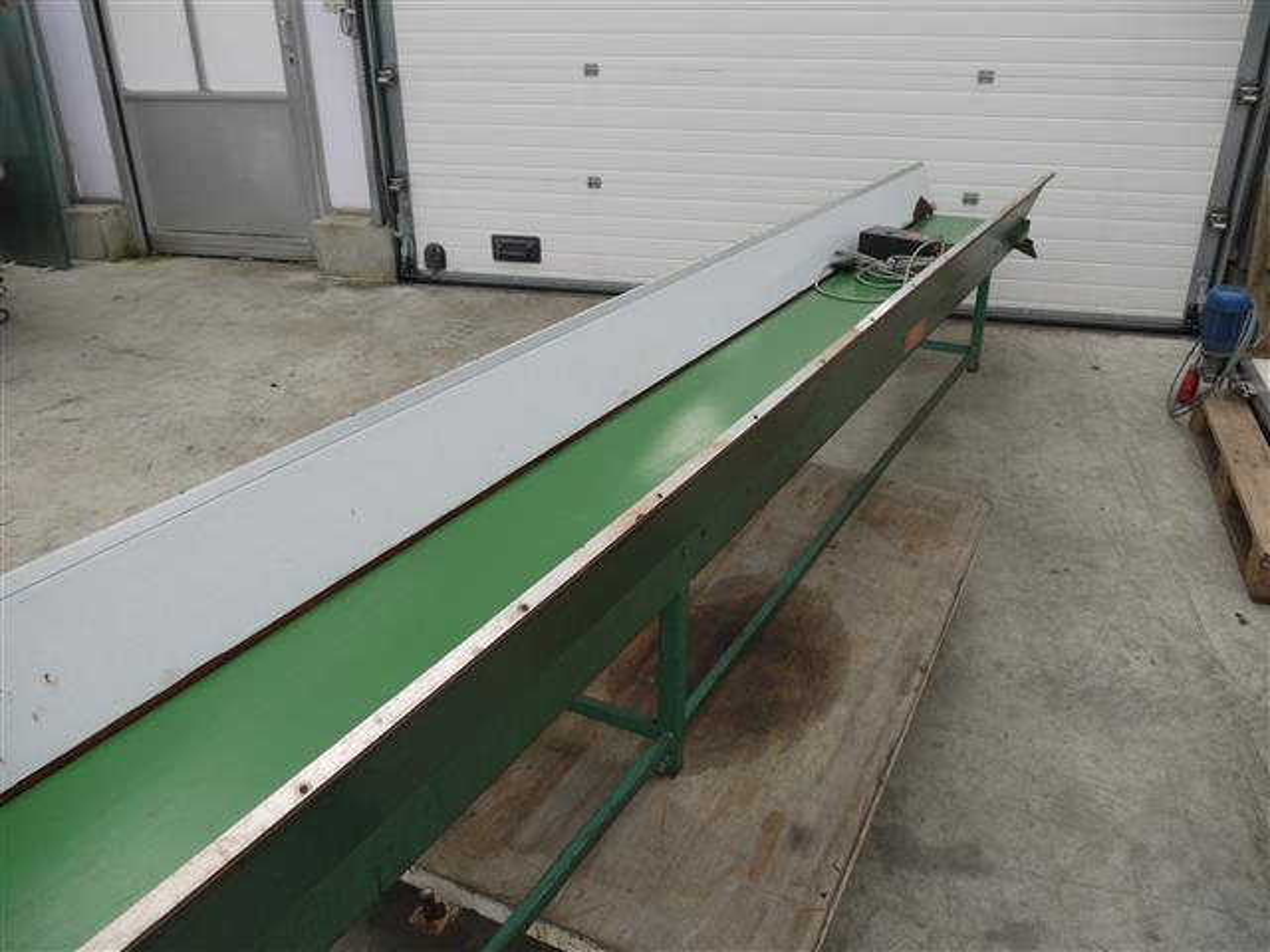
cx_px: 635
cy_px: 476
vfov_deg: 49.7
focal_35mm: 28
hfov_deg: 63.4
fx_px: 1027
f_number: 5
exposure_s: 1/200
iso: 100
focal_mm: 14
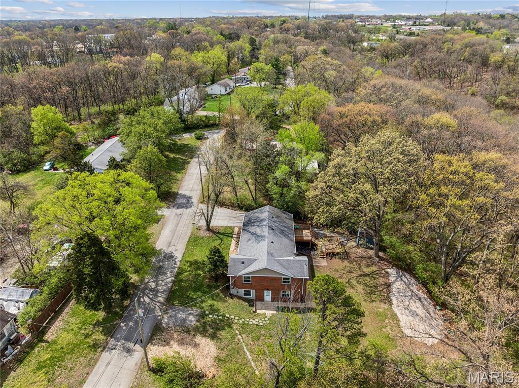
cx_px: 260
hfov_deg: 71.6
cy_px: 194
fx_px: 360
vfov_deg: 56.8
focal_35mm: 24
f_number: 2.8
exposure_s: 1/50
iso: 100
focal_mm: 12.3
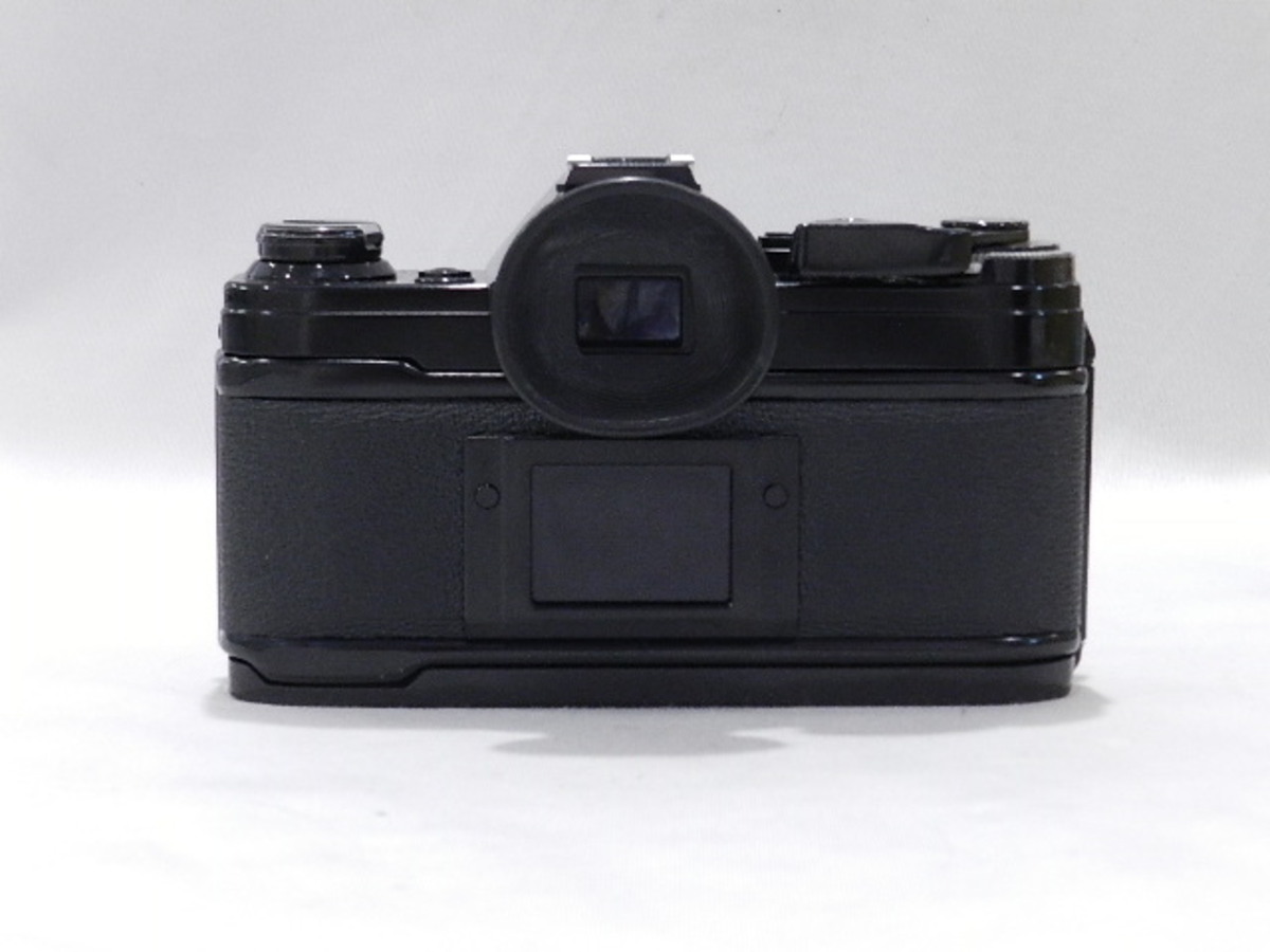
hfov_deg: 25.7
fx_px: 2788
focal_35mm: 76
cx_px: 635
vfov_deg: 19.4
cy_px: 476
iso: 800
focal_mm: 13.5
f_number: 4.8
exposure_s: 1/30
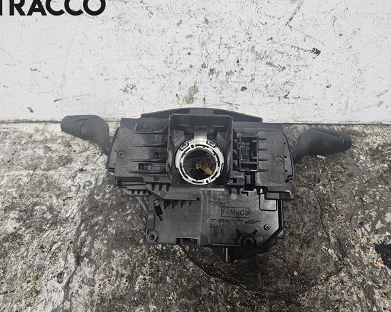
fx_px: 289
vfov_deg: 56.8
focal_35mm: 25
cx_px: 192
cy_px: 155
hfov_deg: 68.1
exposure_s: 1/100
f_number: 1.8
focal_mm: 5.4
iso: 400
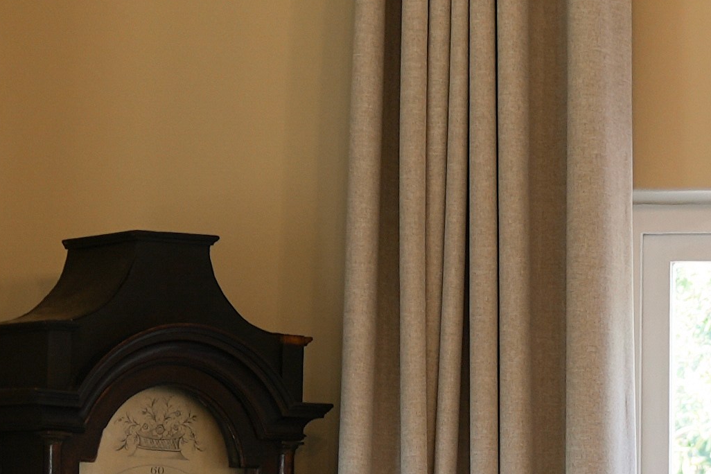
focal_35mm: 201
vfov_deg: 6.7
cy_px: 899
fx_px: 3964
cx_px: 943
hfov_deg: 10.0
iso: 100
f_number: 3.2
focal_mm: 29.4
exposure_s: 1/40
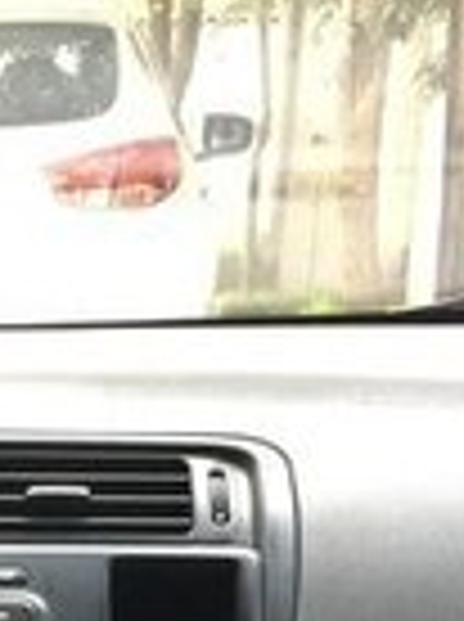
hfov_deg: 9.9
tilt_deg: -16.4
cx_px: -428
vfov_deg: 13.2
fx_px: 2492
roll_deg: -1.5
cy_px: 997
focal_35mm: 139
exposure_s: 1/17
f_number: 2.2
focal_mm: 4.15
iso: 64
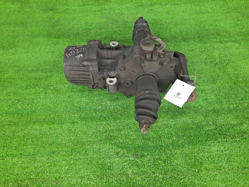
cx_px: 124
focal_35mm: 25
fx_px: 180
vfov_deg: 54.9
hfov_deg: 69.4
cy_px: 94
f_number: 2
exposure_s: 1/50
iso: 157
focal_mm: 4.6
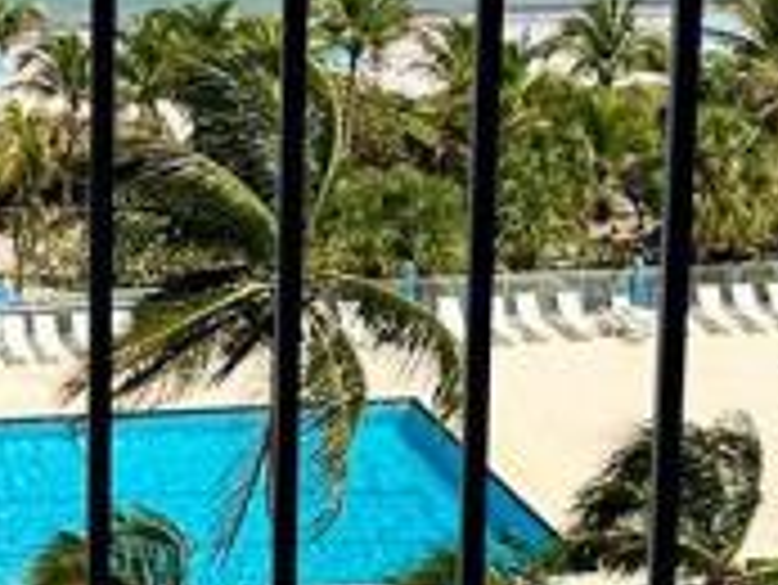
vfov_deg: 11.0
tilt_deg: -12.4
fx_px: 2991
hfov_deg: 14.2
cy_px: -22
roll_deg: +0.3
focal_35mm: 133
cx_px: -265
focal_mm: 6.86
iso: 80
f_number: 1.78
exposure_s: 1/4762
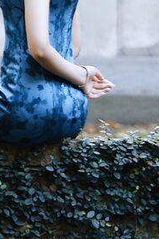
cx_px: -23
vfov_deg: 2.2
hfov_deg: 1.5
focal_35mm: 913
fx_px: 6056
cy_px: -483
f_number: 2.8
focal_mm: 142
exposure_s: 1/200
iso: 1250
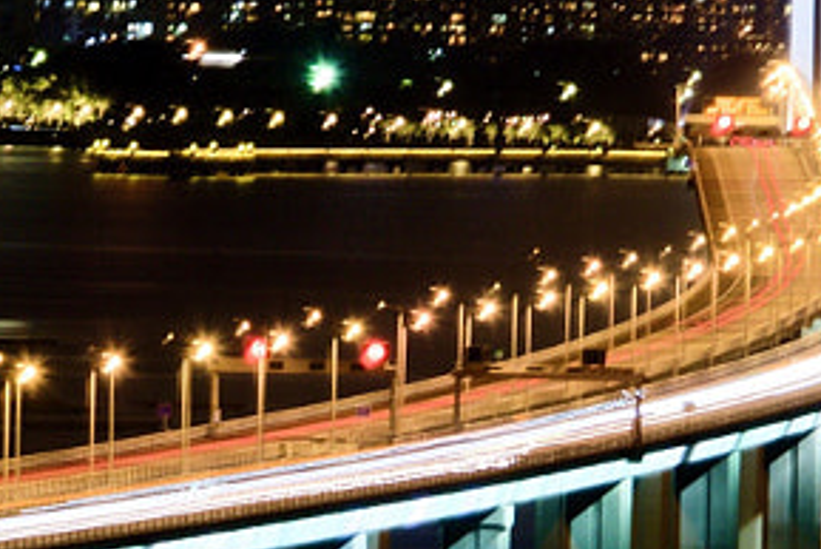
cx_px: 26
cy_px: 512
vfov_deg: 1.4
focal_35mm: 995
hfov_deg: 2.1
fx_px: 22702
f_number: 20
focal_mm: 180
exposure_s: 20
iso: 100
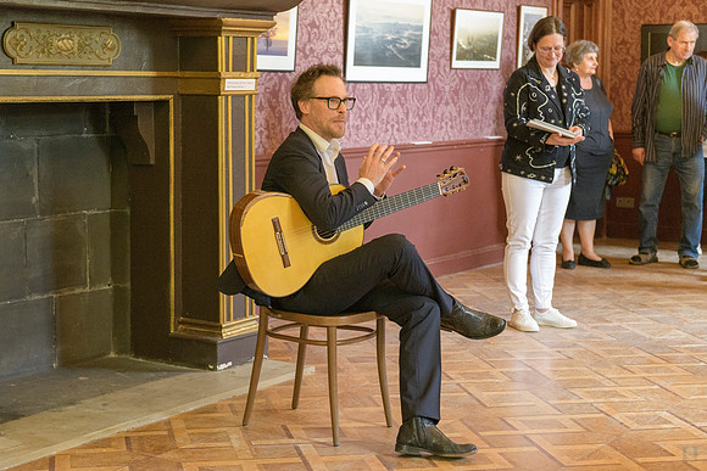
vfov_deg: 21.1
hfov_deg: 31.2
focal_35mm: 64
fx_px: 1266
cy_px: 231
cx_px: 300
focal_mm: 56
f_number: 3.5
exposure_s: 1/125
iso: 8000
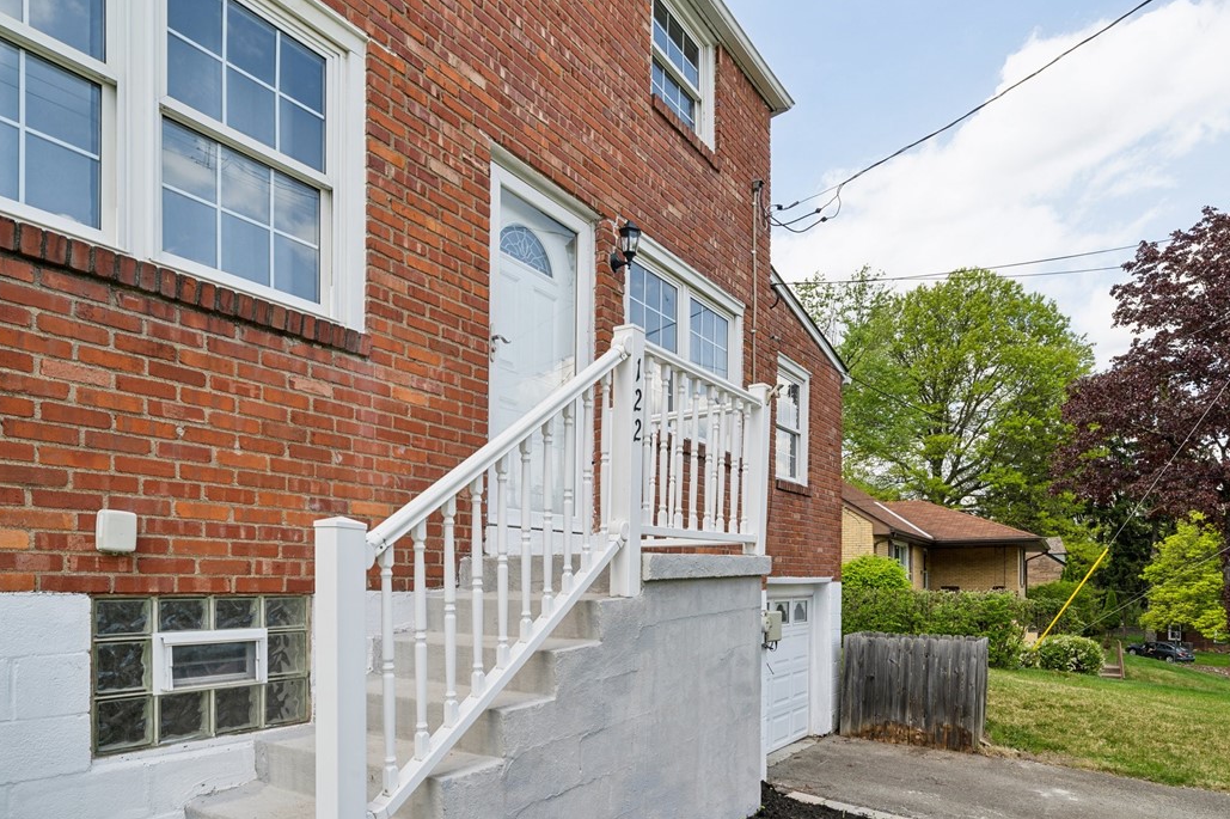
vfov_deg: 64.5
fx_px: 649
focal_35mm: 19
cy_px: 392
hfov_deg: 86.9
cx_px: 640
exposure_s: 1/30
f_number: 11
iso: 50
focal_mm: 18
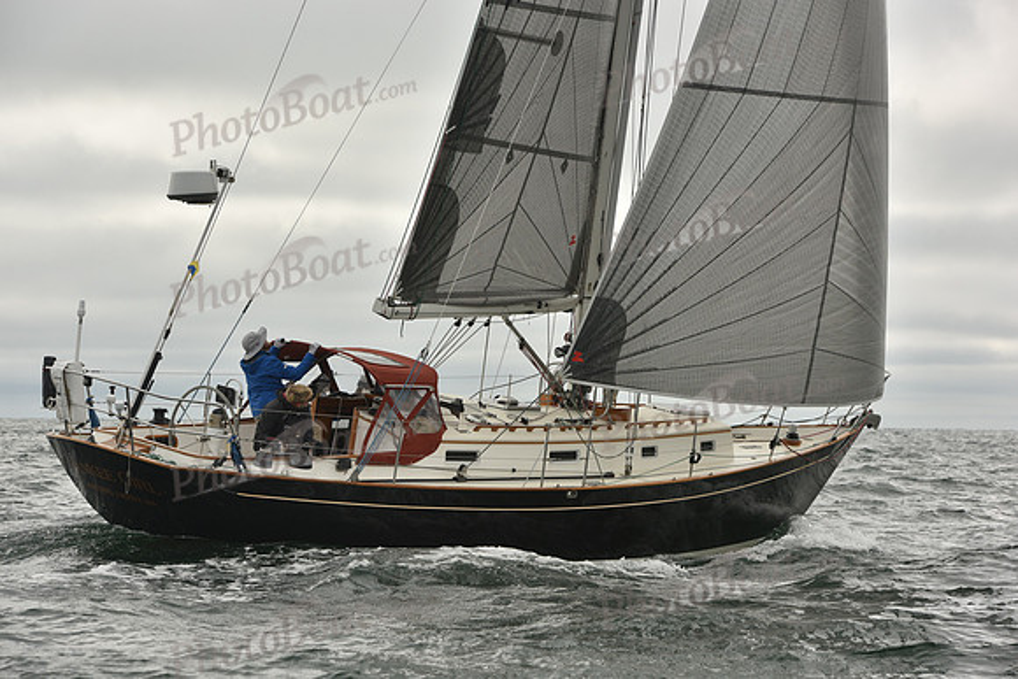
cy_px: 340
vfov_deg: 10.2
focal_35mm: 135
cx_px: 509
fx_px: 3818
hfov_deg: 15.2
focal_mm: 135
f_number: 9
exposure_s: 1/800
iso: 320
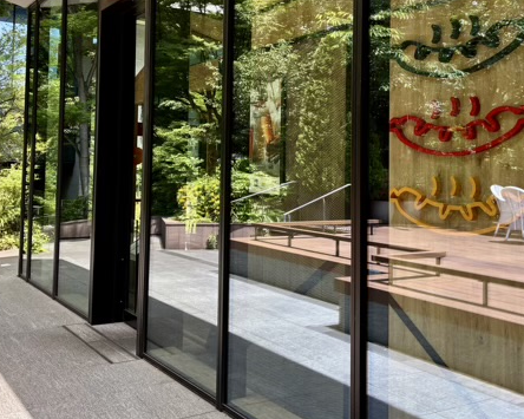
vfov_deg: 36.9
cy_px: 136
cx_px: 207
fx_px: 620
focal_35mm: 40
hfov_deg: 45.5
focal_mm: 5.96
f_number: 1.6
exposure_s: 1/358
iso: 50
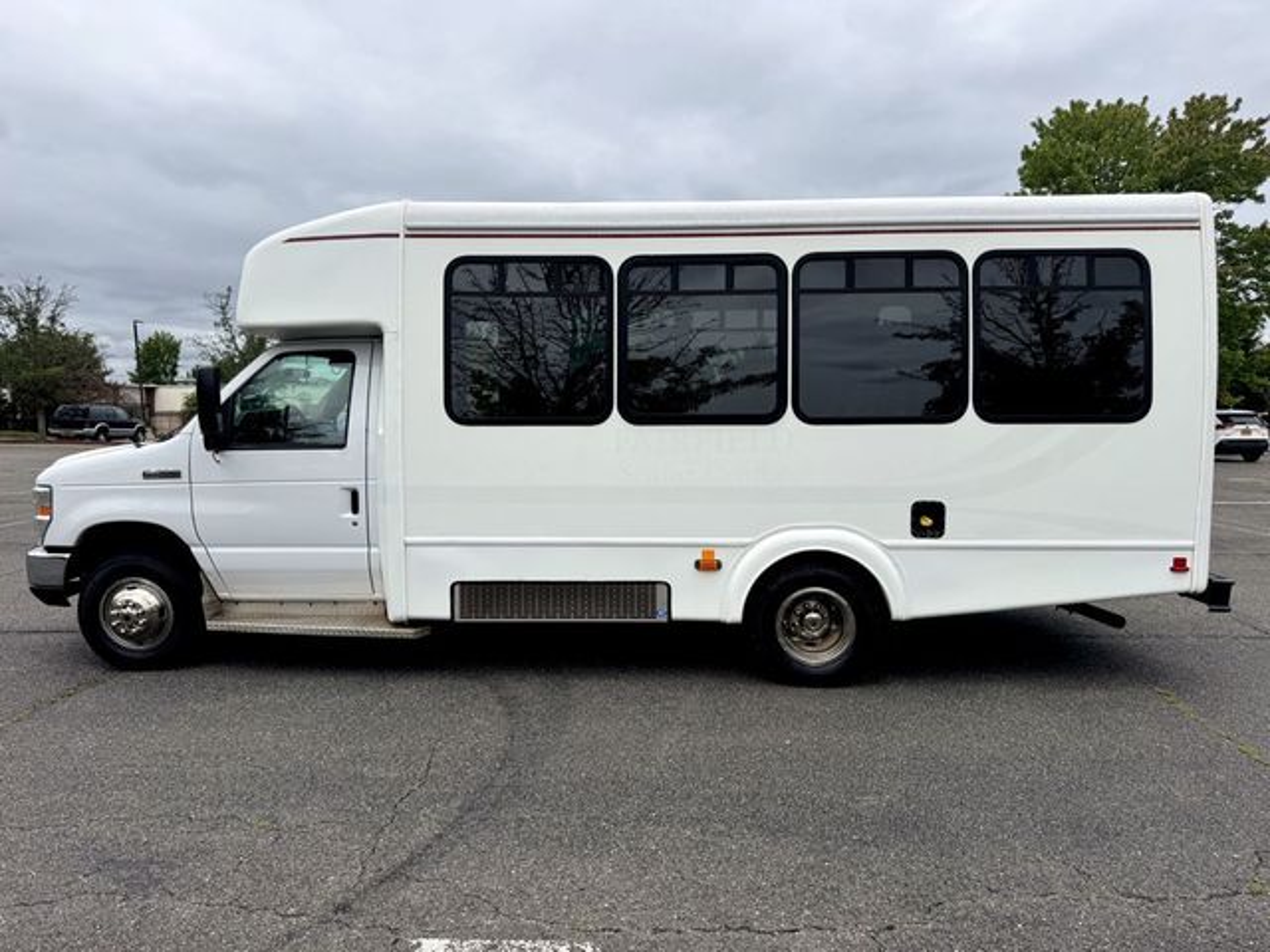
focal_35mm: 24
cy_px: 476
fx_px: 881
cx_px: 635
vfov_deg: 56.8
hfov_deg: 71.6
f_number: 1.78
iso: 80
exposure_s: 1/3096
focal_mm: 6.76
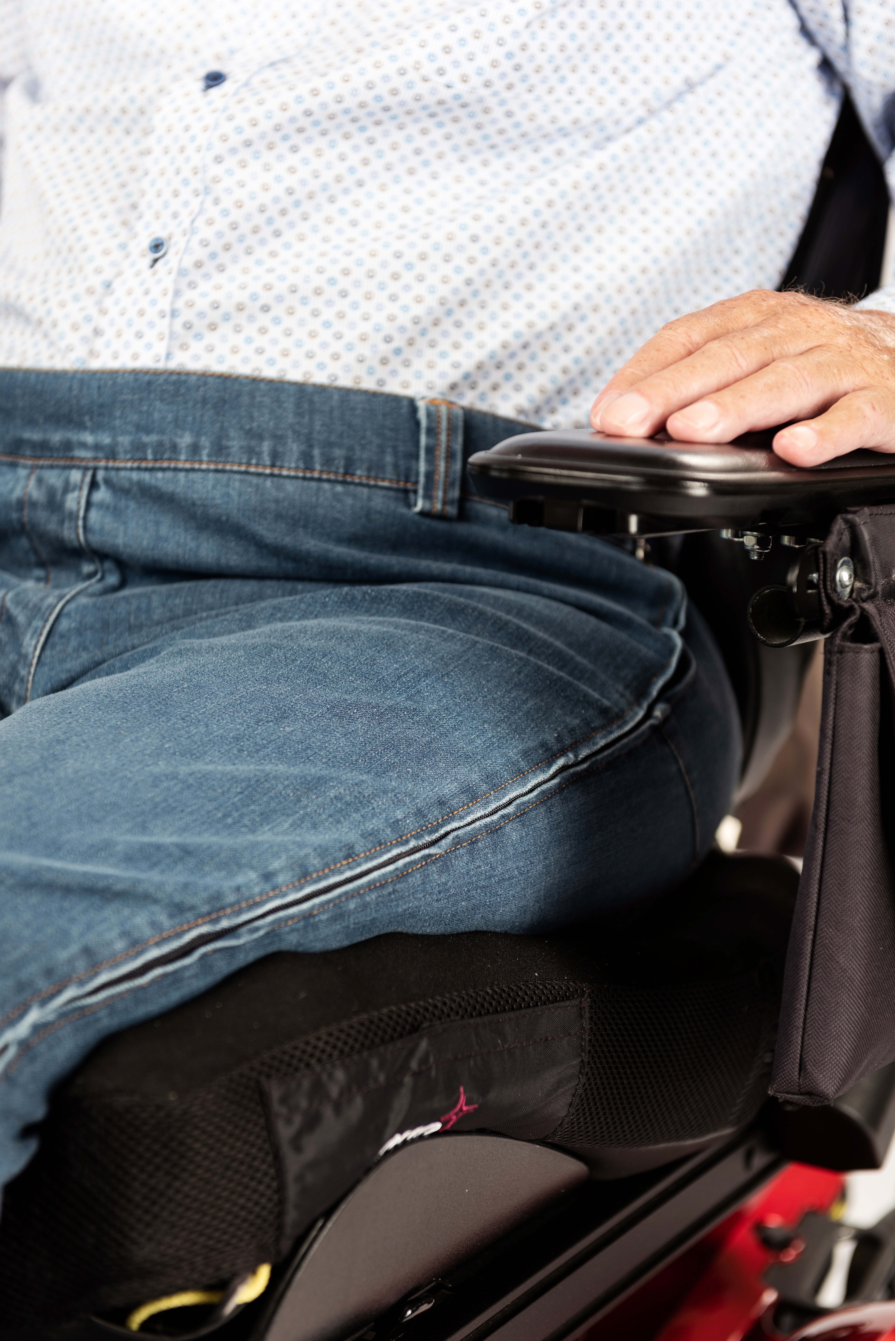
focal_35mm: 70
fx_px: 2608
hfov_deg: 19.5
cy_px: 670
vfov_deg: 28.8
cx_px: 448
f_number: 4
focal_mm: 70
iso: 64
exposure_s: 1/200
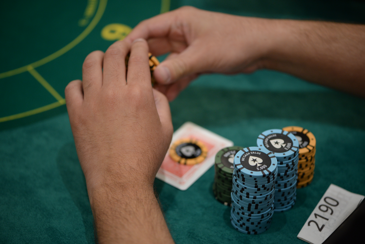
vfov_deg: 13.1
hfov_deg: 19.4
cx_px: 182
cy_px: 122
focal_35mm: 105
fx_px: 1065
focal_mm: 105
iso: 1600
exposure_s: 1/200
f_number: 3.2
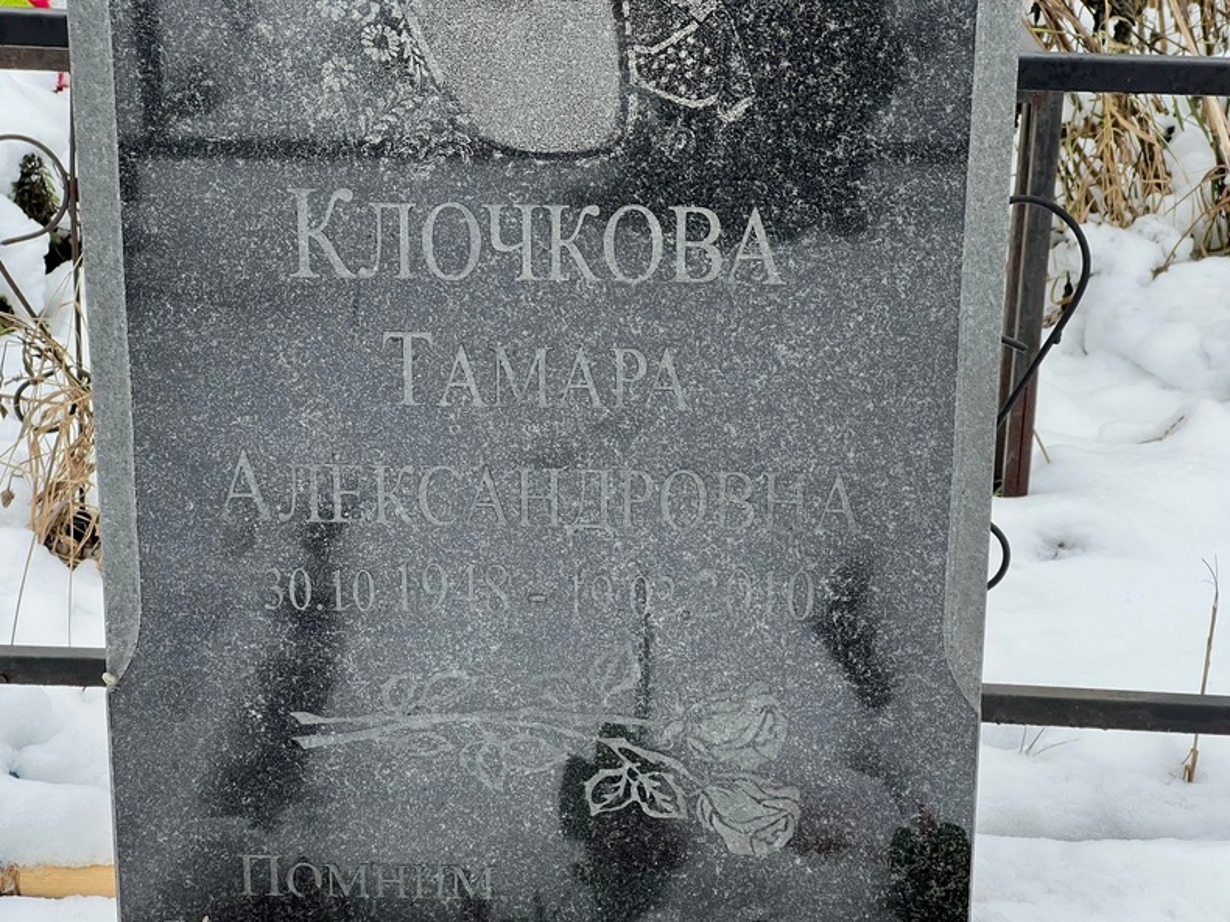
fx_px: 2771
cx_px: 610
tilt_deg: -20.1
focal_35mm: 78
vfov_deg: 18.9
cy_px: 463
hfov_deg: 25.0
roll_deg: -0.6
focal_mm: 9
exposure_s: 1/99
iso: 100
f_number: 2.8
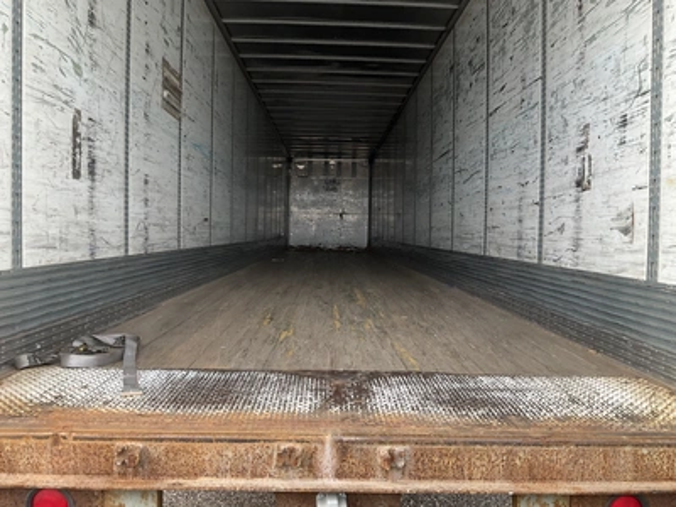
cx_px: 338
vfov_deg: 48.2
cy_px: 254
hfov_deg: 61.7
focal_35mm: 29
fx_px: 566
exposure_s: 1/153
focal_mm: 3
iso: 20
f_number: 1.8
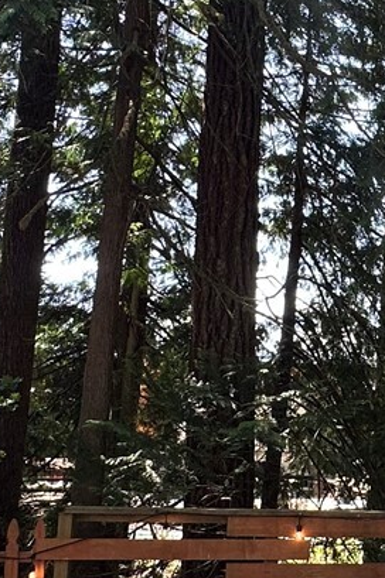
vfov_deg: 35.1
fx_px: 916
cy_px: 297
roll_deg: -1.0
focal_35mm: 57
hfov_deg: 21.8
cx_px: 477
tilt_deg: +7.3
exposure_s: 1/120
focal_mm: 2.22
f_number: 2.2
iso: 50
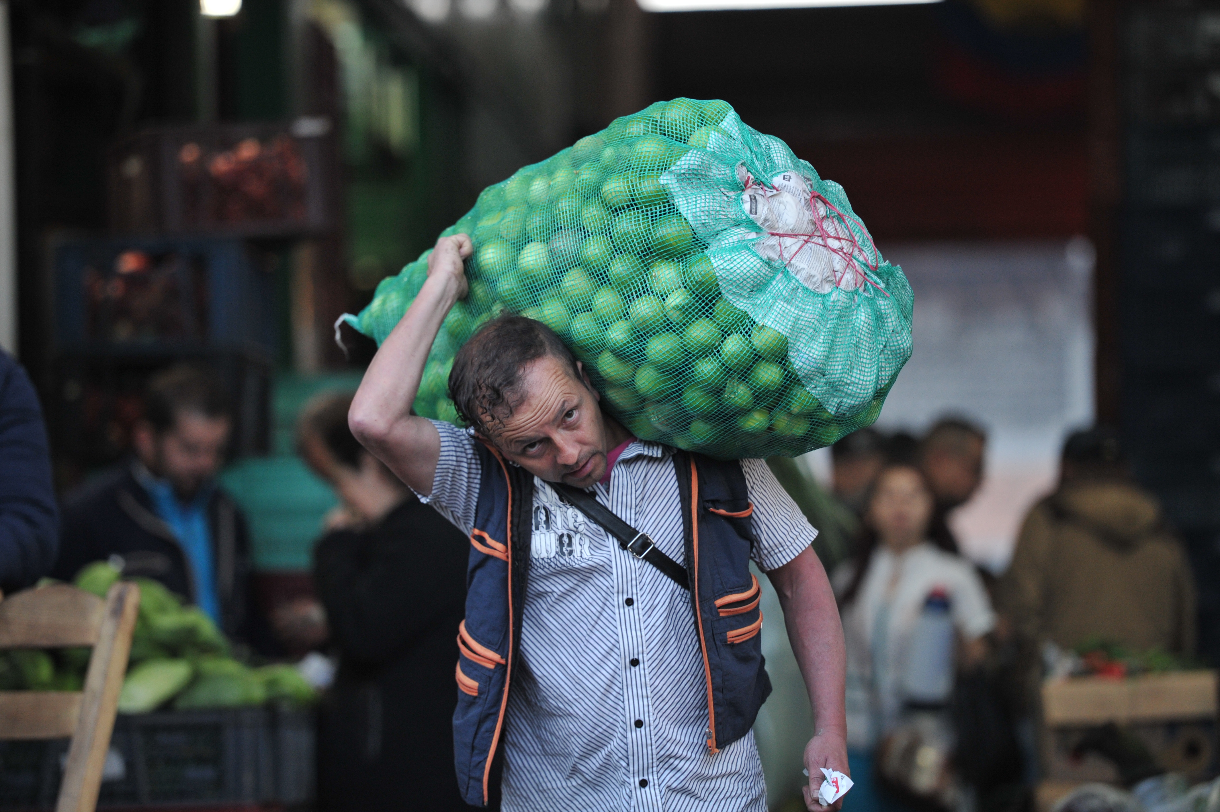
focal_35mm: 200
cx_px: 610
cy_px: 406
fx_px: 6773
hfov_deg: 10.3
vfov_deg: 6.9
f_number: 2.8
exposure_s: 1/320
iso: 1600
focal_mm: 200
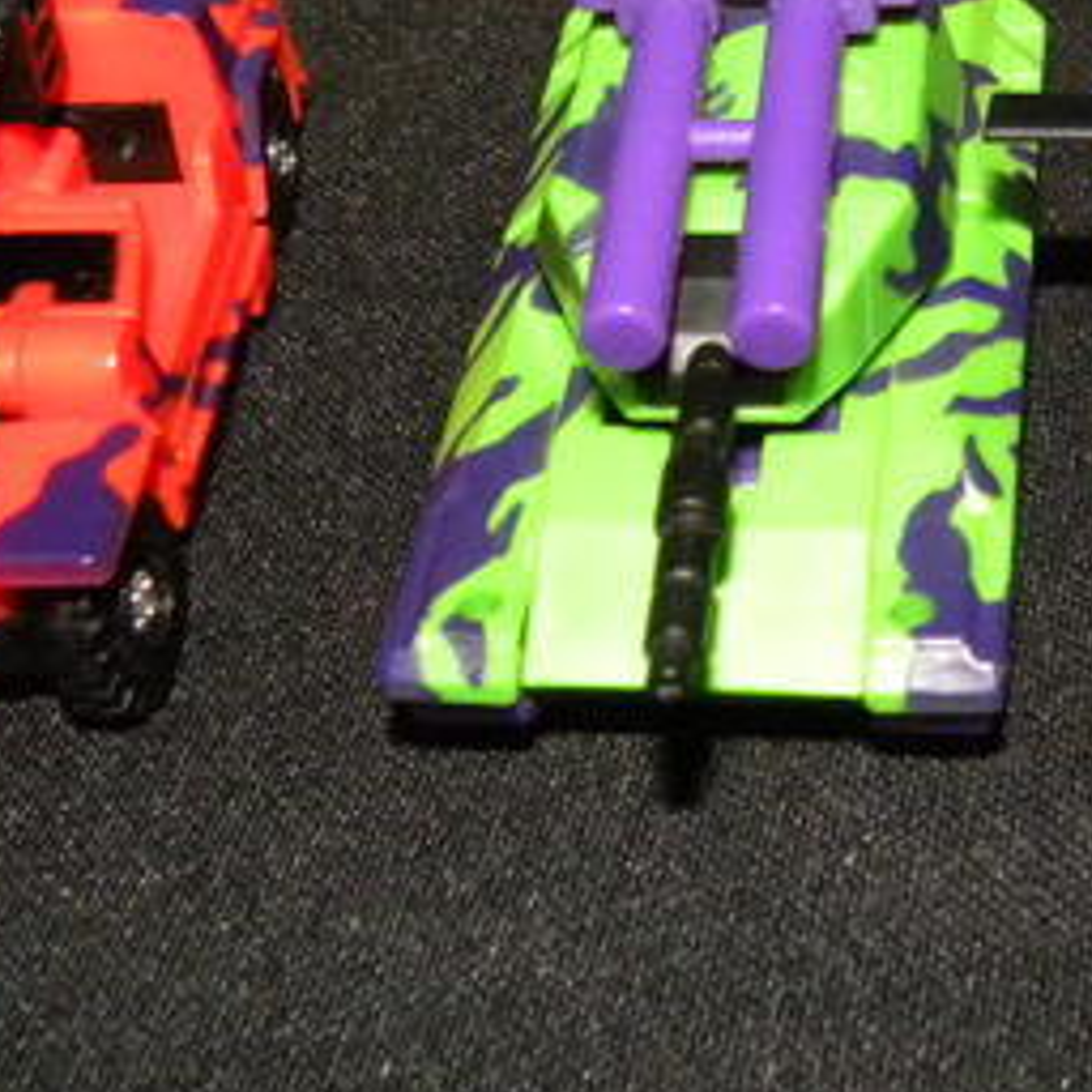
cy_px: 77
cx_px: 1096
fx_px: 2855
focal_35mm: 80
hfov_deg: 20.9
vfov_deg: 21.1
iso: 400
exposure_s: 1/30
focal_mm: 5.2
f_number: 2.8
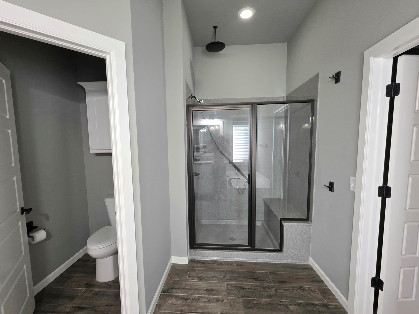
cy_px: 165
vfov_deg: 81.7
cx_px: 201
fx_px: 182
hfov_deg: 98.1
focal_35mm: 15
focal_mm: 2.2
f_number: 1.9
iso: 250
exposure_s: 1/60.2
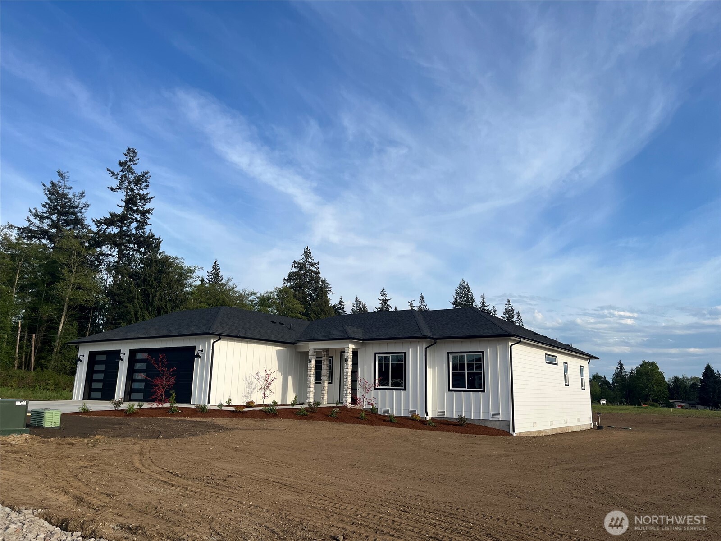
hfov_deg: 67.3
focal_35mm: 26
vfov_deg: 53.1
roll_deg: -0.6
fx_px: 542
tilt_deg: +11.9
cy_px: 270
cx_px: 360
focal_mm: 5.1
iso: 50
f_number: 1.6
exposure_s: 1/3413
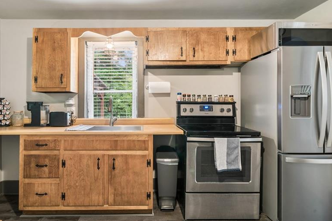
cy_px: 104
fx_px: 184
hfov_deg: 83.9
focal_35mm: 20
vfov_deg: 61.9
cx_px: 155
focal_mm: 15
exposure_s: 1.6
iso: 200
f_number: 11
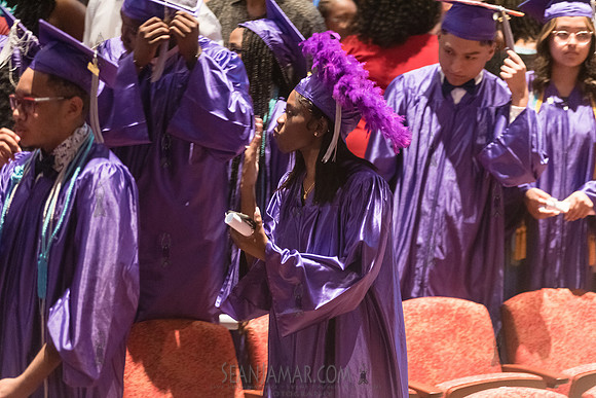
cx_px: 298
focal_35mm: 145
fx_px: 2401
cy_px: 199
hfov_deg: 14.2
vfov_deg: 9.5
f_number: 3.2
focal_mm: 145
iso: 4000
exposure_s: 1/100
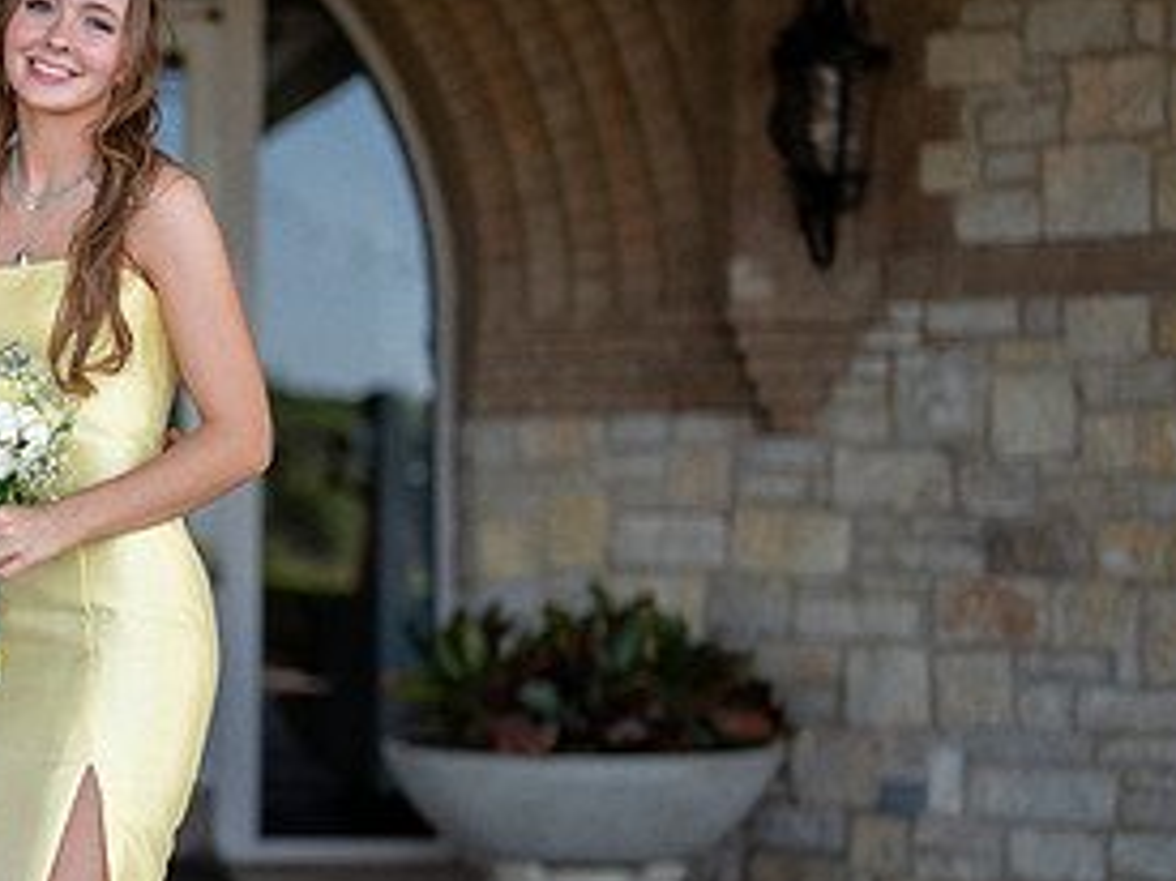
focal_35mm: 112
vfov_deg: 13.2
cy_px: 606
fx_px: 3803
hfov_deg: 17.1
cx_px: -53
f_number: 1.4
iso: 160
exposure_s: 1/1600
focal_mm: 50
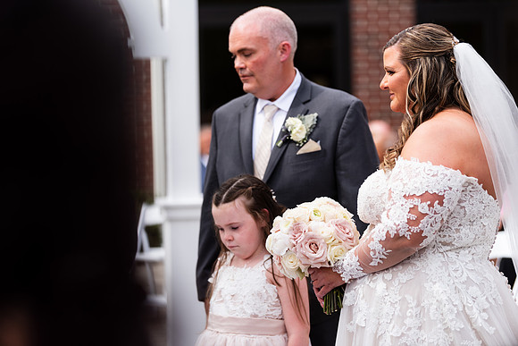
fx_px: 1943
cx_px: 259
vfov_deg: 10.2
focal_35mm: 135
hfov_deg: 15.2
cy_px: 173
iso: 64
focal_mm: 135
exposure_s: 1/640
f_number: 2.8
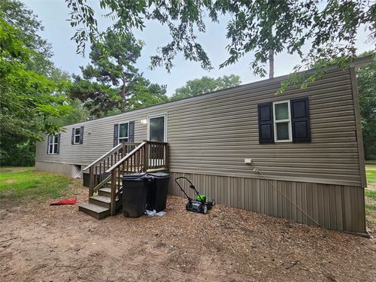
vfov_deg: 89.9
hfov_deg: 106.2
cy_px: 141
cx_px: 188
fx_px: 141
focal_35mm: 13
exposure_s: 1/60
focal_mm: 2.2
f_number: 2.2
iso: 80
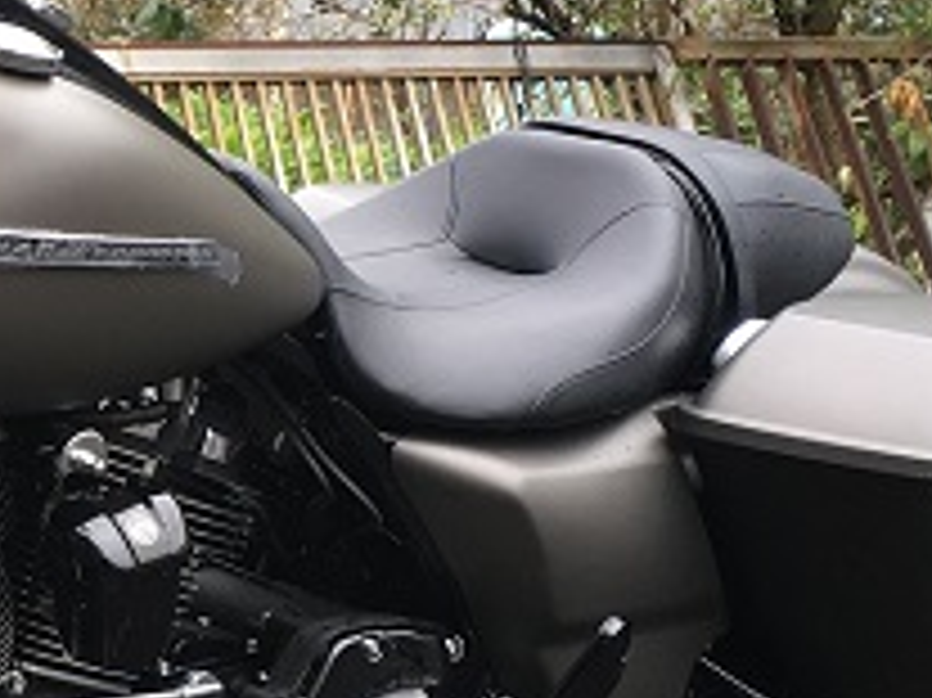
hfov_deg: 18.8
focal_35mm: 99
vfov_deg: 14.9
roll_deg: +4.3
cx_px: -162
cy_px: 475
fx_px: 2664
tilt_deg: -7.6
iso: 32
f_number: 2.2
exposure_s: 1/120
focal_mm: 4.15
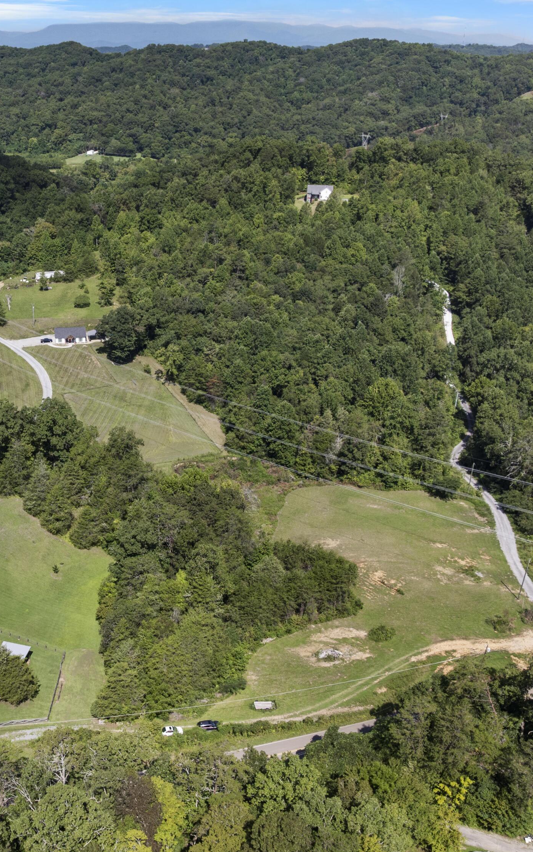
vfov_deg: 56.7
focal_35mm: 34
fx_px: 790
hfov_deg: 35.7
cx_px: 87
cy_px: 426
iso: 100
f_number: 2.8
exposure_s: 1/200
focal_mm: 12.29
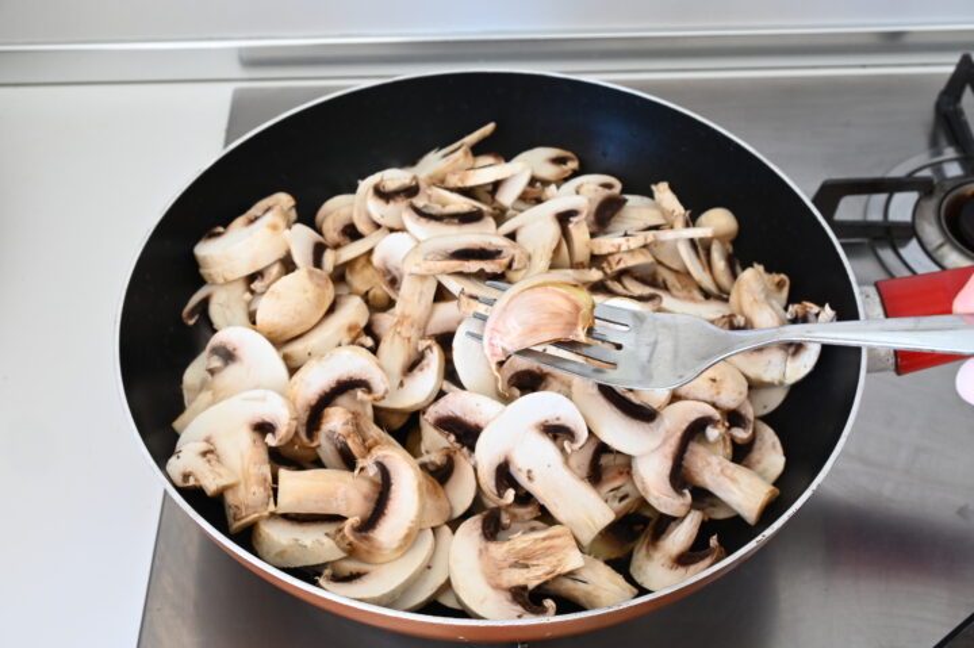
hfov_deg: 45.5
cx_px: 487
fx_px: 1163
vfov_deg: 31.1
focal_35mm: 43
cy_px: 324
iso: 200
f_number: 9
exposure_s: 1/10
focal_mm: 29
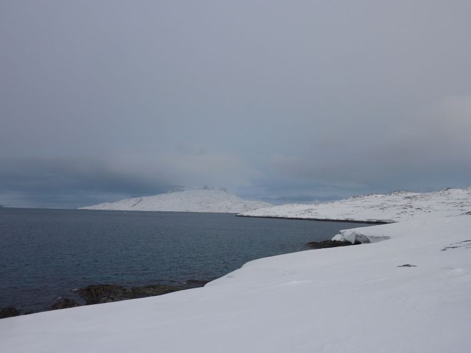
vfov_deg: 48.2
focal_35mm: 29
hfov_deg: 61.7
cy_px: 176
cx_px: 236
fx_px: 395
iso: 80
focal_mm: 4.7
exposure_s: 1/320
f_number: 4
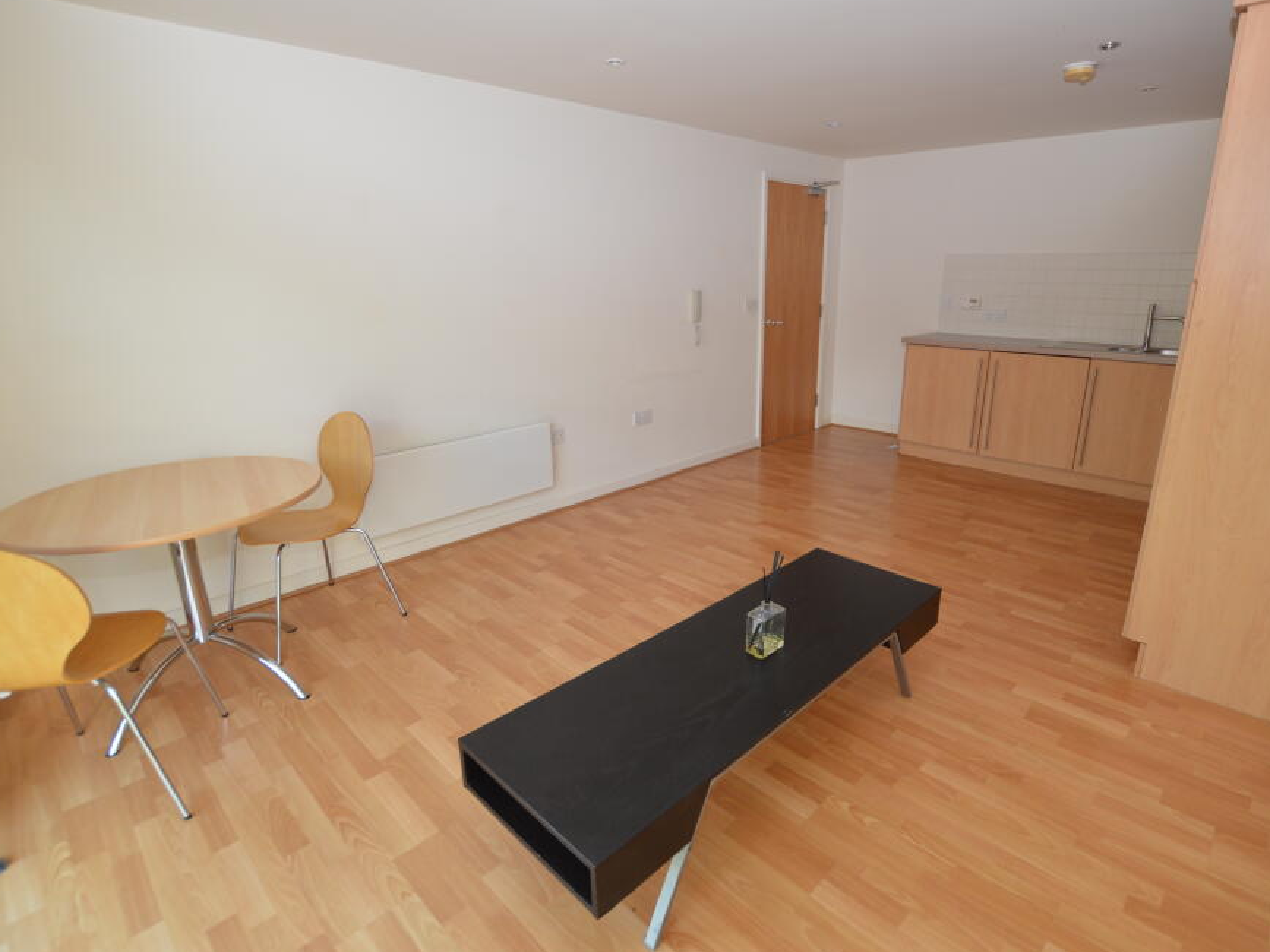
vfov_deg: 74.7
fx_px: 624
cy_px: 464
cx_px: 679
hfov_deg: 90.9
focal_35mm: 17
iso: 400
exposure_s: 1/80
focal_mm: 10
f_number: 4.5
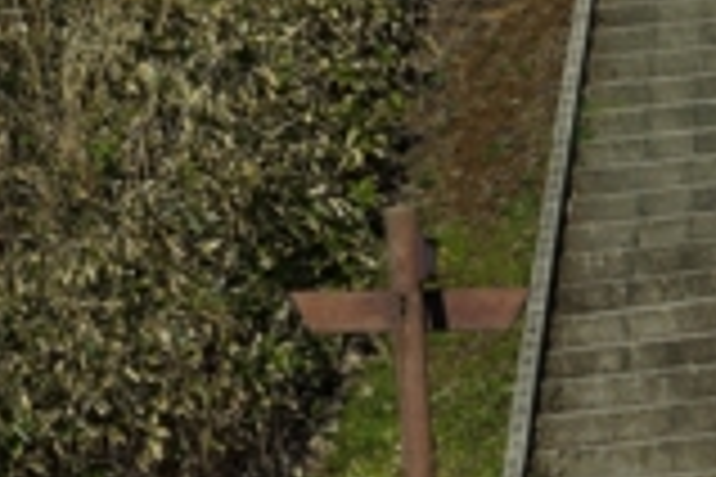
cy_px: 256
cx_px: 419
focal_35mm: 186
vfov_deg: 7.4
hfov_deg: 11.1
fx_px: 3699
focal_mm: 37
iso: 100
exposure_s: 1/250
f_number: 13
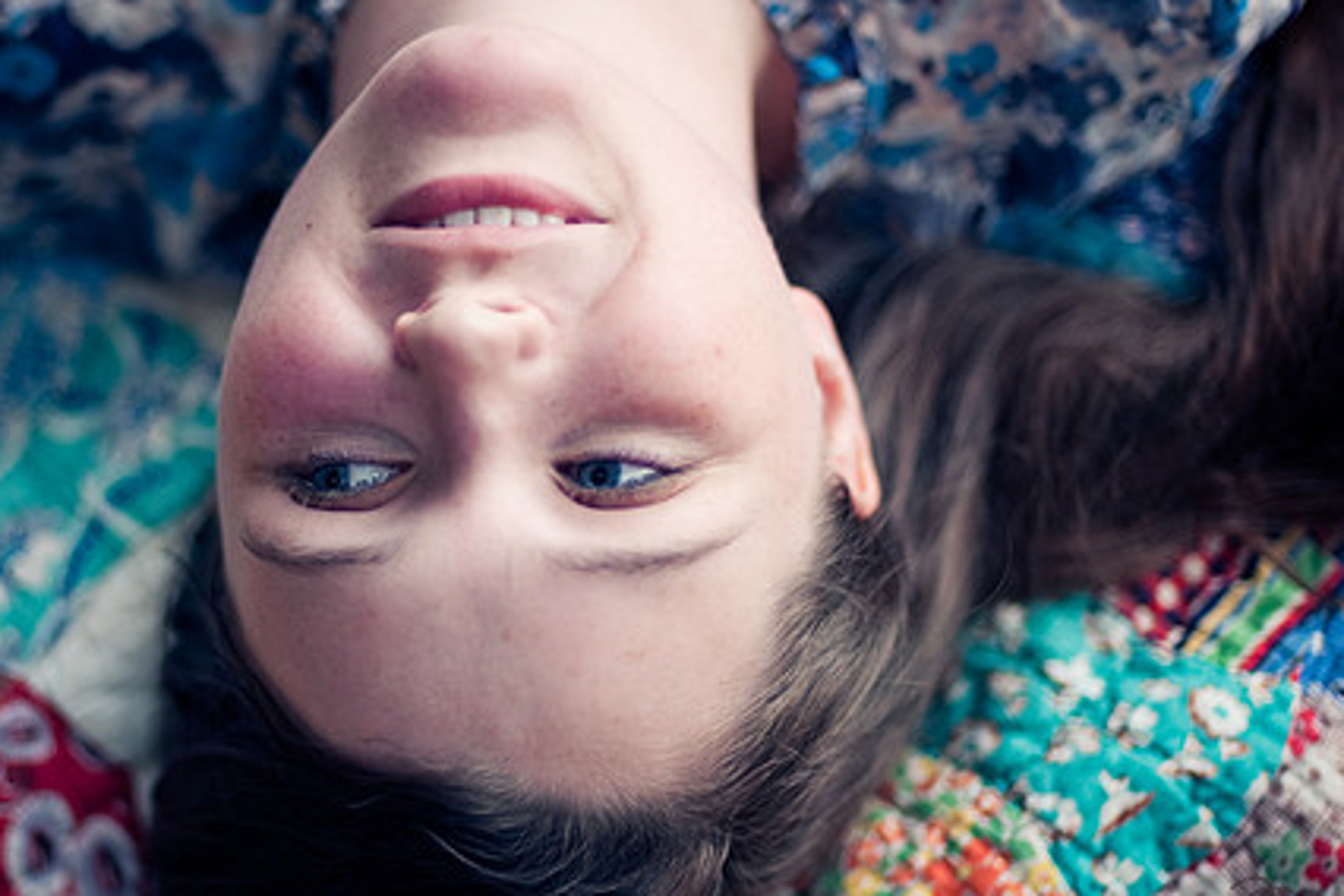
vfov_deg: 20.0
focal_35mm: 68
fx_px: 2538
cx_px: 521
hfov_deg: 29.6
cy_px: 480
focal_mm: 50
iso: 200
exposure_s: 1/500
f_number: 1.4
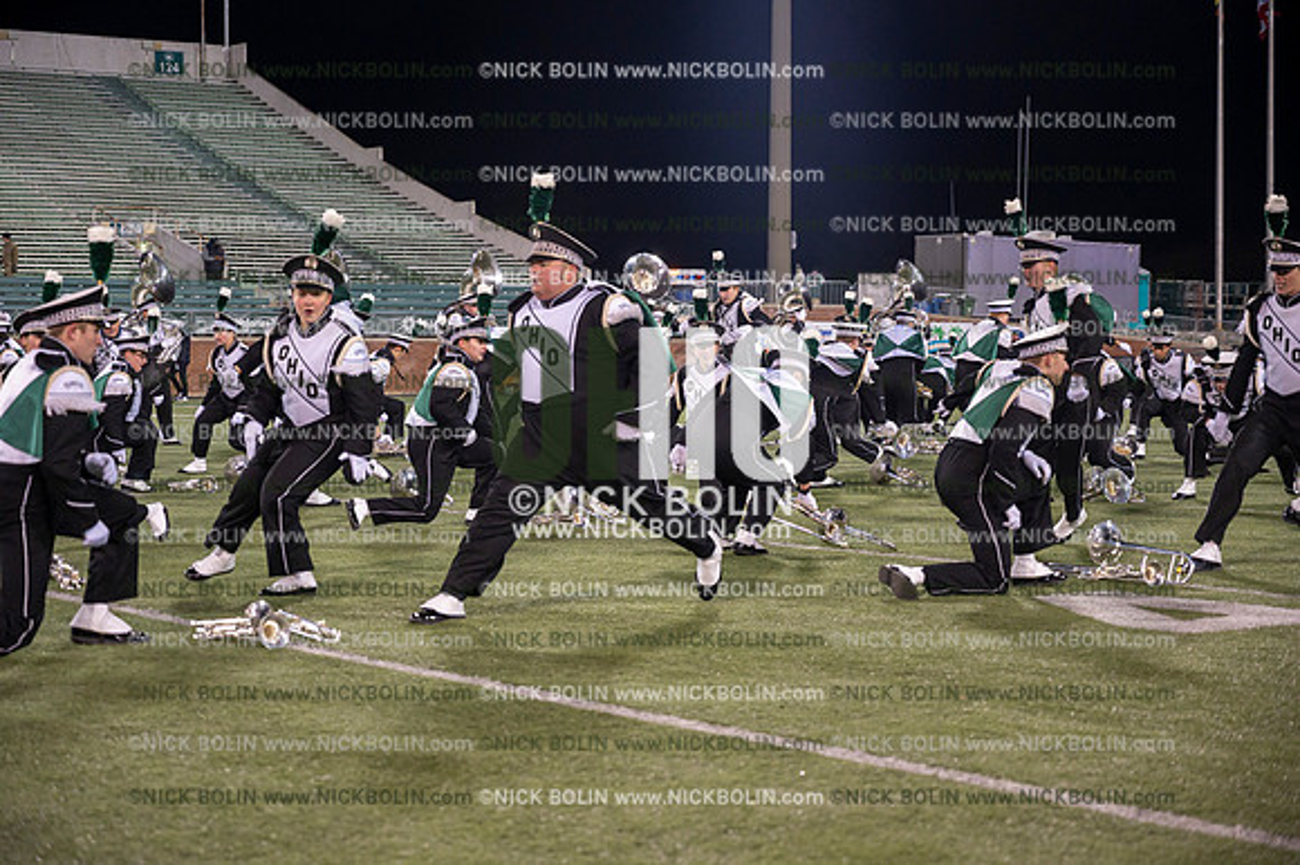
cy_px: 432
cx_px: 650
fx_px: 2526
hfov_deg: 28.9
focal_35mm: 70
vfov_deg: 19.4
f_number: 4
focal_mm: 70
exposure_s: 1/640
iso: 3200
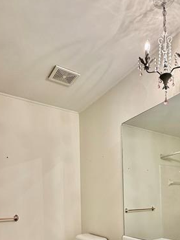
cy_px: 199
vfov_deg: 56.2
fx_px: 201
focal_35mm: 29
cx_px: 117
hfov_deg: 47.6
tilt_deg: +2.1
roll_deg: +1.0
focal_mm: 2.22
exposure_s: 1/120
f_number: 2.2
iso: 160
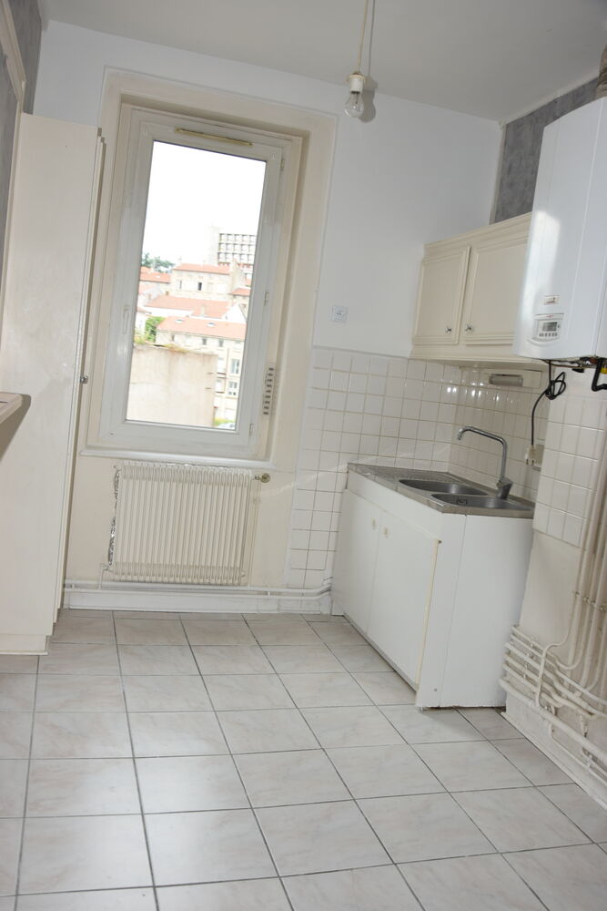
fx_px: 796
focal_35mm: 32
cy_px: 456
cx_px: 304
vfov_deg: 59.5
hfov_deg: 41.7
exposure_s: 1/125
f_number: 5.6
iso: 180
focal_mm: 21
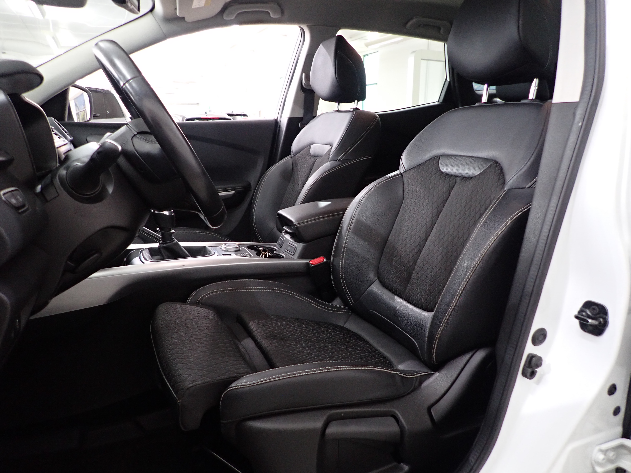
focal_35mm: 25
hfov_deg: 69.4
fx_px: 456
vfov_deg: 54.9
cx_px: 316
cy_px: 236
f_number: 2
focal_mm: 4.5
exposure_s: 1/30
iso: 320
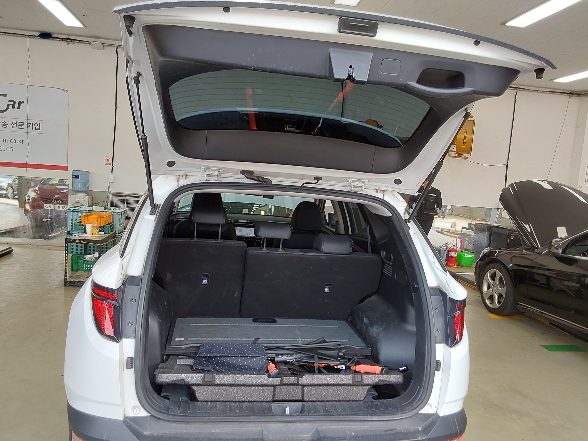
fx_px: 476
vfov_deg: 49.7
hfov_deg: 63.4
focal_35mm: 28
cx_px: 294
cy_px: 220
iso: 64
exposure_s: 1/120
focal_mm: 2.91
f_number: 1.9
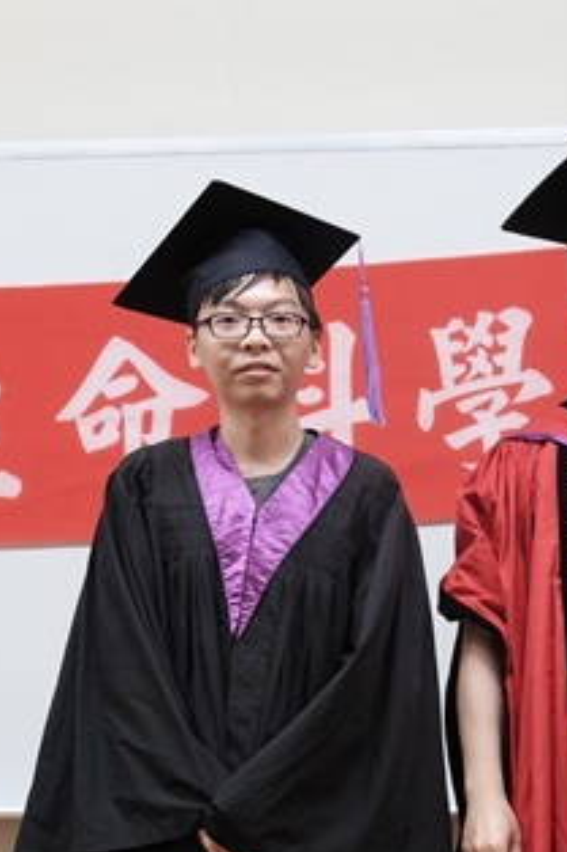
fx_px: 2034
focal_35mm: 86
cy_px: 724
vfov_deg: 23.2
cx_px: 456
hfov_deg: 15.8
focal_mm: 30.2
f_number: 4
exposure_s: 1/140
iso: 1600
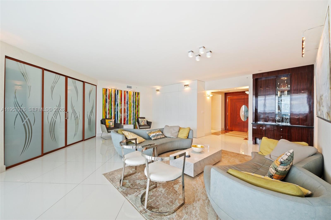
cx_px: 166
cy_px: 110
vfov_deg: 81.1
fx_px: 129
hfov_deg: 104.3
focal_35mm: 14
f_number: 8
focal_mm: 14
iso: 200
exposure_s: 1/3
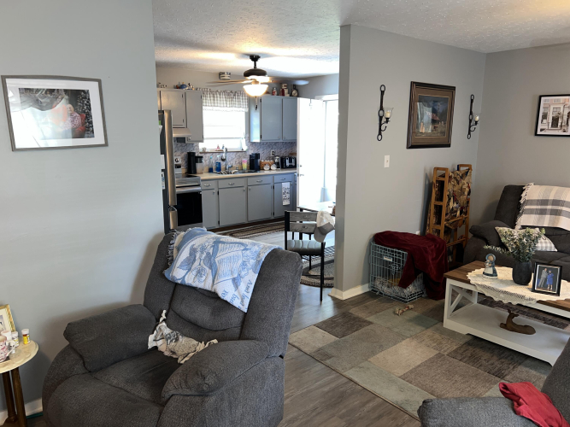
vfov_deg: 53.0
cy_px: 214
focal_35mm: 26
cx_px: 285
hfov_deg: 67.3
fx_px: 428
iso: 64
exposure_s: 1/17
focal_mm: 5.7
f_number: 1.5
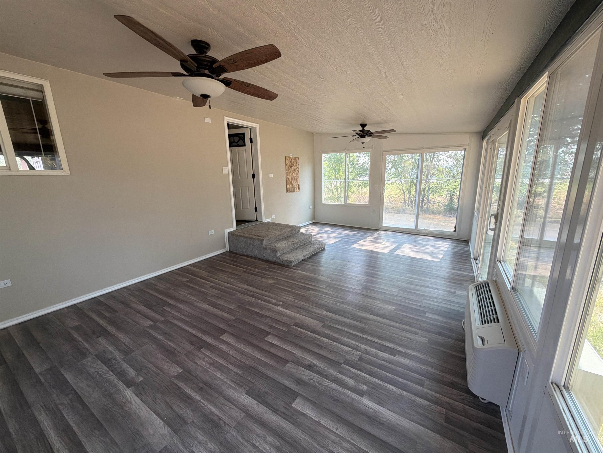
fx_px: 244
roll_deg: +2.5
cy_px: 226
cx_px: 302
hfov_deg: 102.1
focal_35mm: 14
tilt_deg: -8.6
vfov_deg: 85.7
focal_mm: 2.22
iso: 64
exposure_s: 1/121
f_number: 2.2
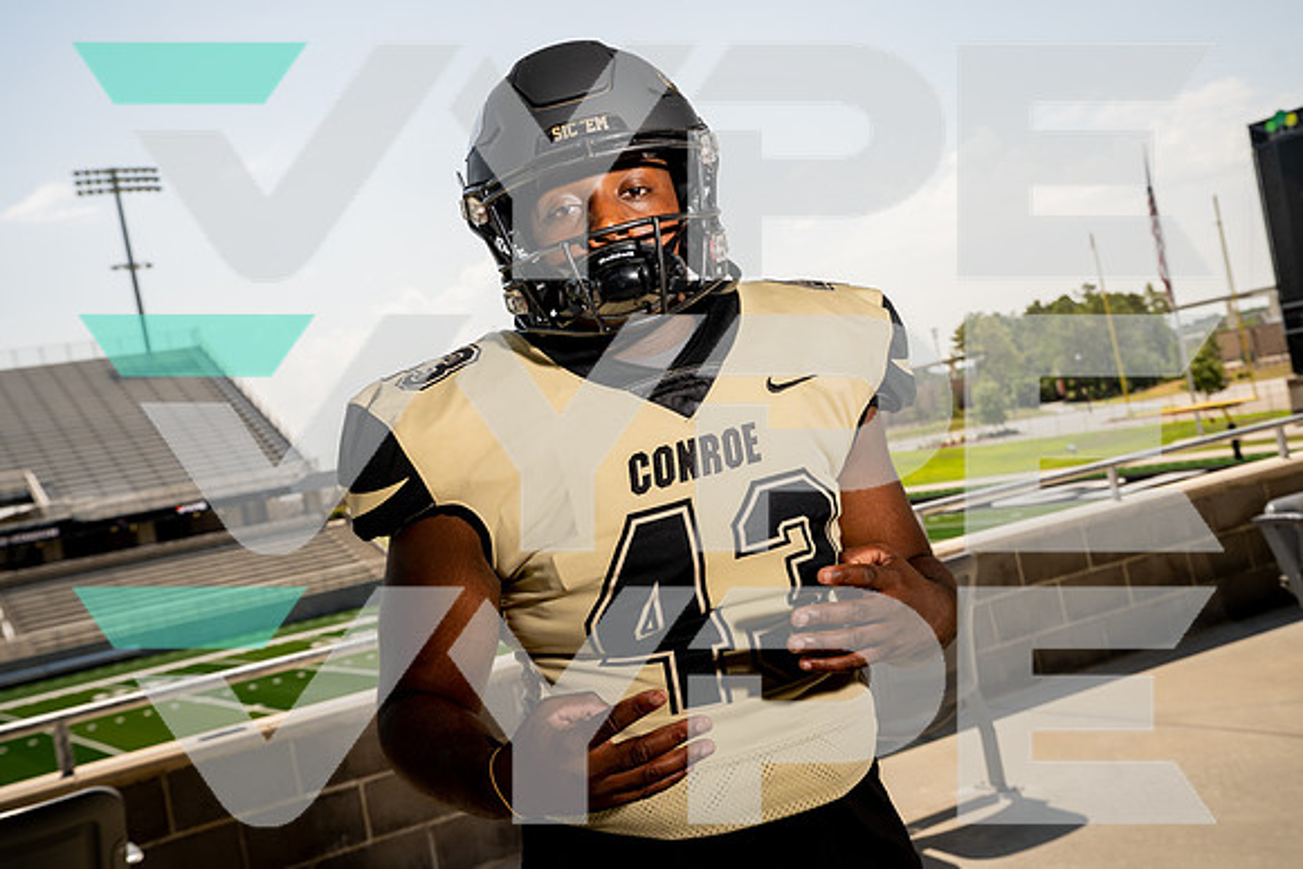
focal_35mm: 43
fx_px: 1557
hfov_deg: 45.4
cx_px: 652
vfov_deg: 31.2
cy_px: 434
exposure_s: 1/250
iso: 100
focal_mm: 43
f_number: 7.1
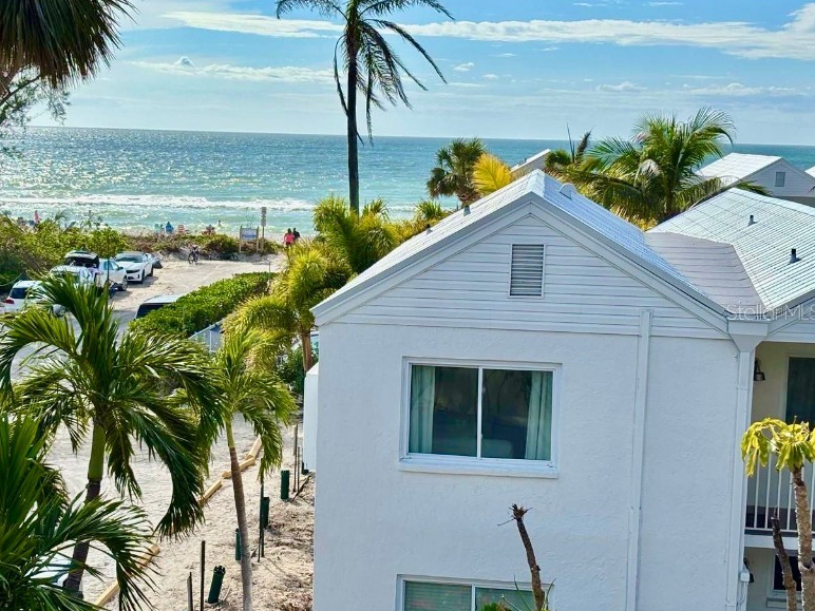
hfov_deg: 28.0
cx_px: 285
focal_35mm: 69
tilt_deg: -6.2
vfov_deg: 21.3
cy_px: 311
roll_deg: -1.3
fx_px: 1625
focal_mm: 5.96
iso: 32
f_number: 1.6
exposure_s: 1/4082
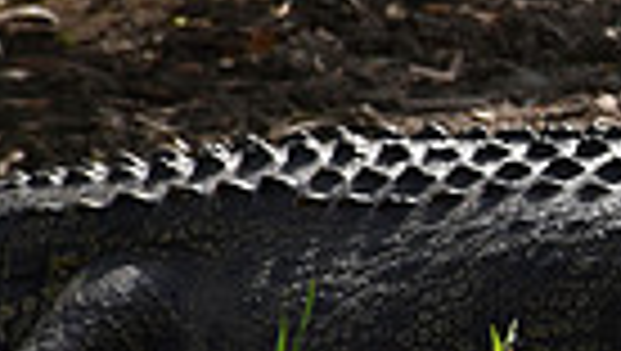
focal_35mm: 923
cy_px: 250
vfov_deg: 1.3
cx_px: 1107
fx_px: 15216
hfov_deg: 2.3
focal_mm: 140
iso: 200
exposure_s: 1/800
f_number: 7.1
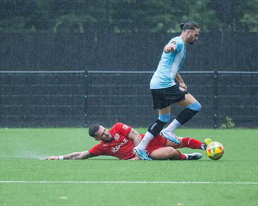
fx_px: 5369
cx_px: 129
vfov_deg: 2.2
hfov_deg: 2.8
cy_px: 153
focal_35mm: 703
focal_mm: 280
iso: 1000
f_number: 4
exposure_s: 1/2500
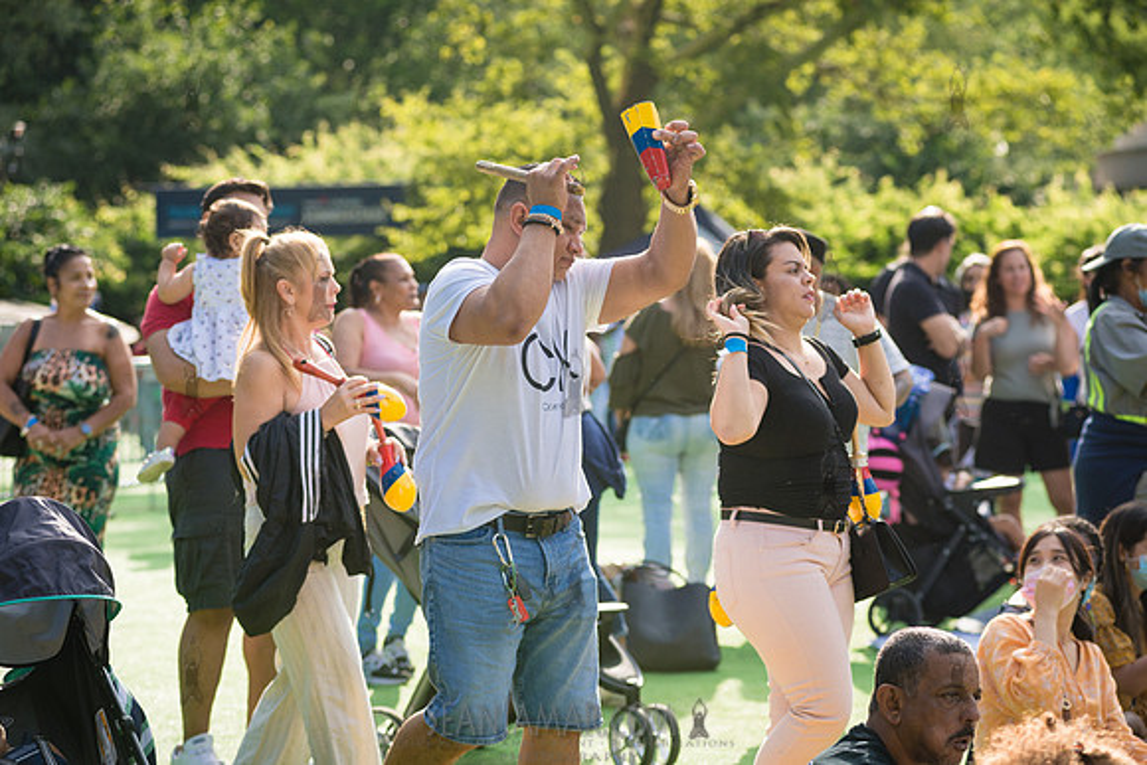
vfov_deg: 12.2
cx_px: 574
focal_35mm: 112
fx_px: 3569
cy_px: 382
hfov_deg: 18.3
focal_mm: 112
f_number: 5
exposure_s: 1/1250
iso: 500
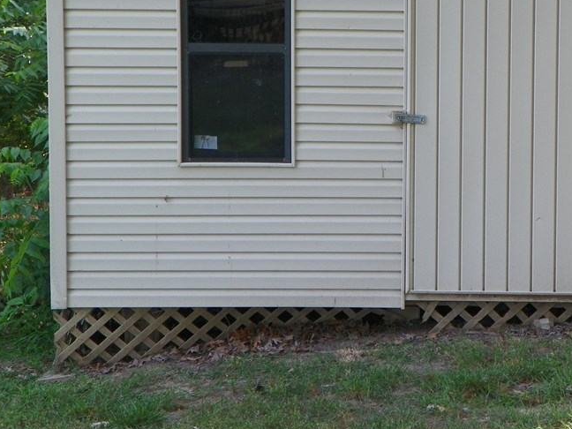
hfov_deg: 24.6
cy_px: 107
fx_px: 1305
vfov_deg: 18.5
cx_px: 392
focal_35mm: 79
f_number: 3.5
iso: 64
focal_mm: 8.9
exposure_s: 1/60
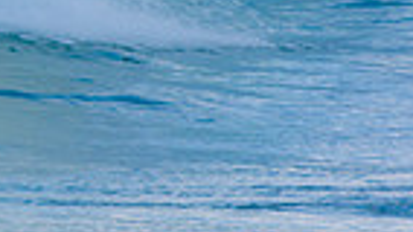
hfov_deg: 0.8
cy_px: -175
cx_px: -343
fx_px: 29196
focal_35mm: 2665
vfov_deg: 0.5
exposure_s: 1/200
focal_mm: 400
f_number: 9
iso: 100
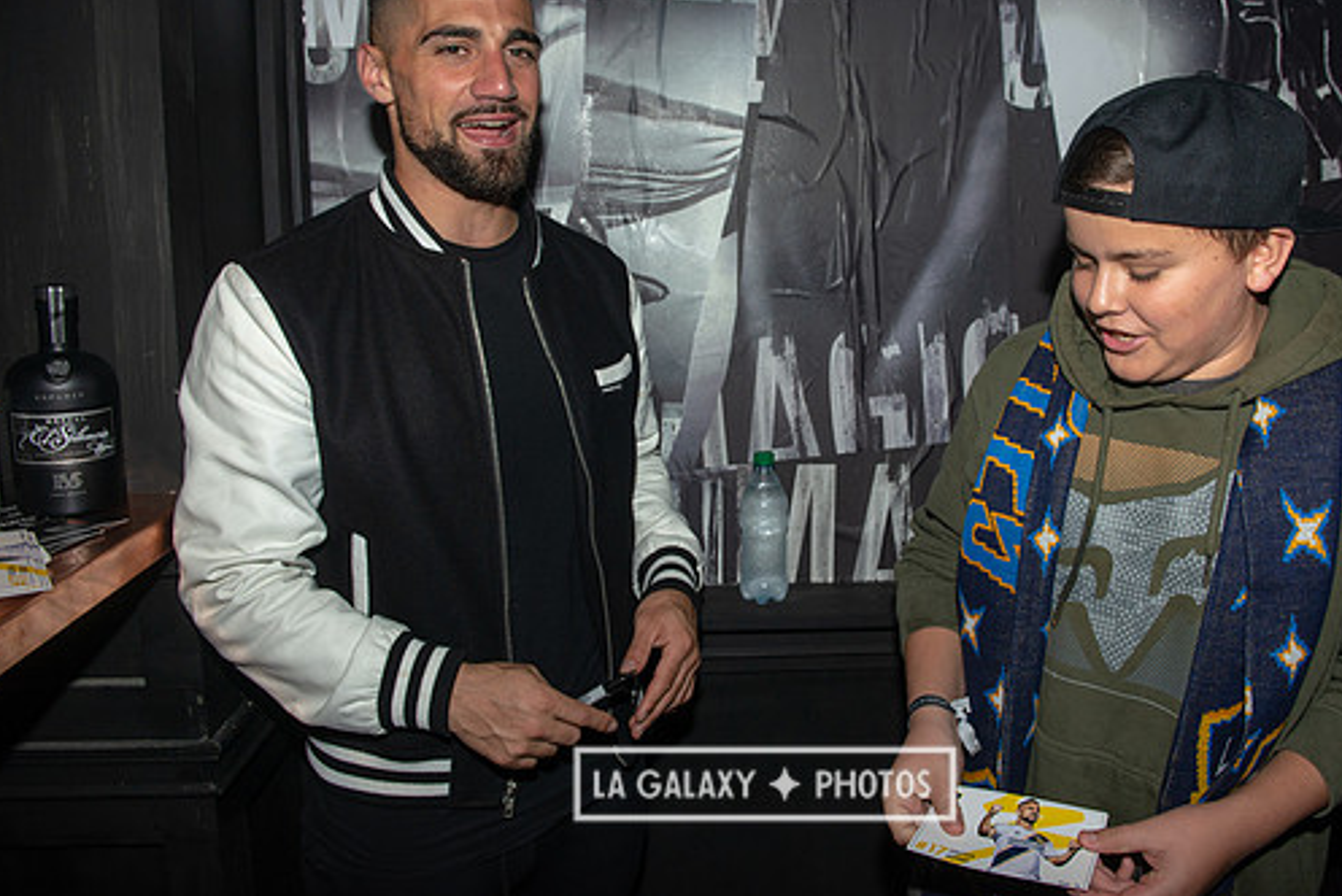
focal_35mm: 28
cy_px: 379
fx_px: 1044
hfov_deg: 65.1
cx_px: 764
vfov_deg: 46.3
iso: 320
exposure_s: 1/160
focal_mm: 24
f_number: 5
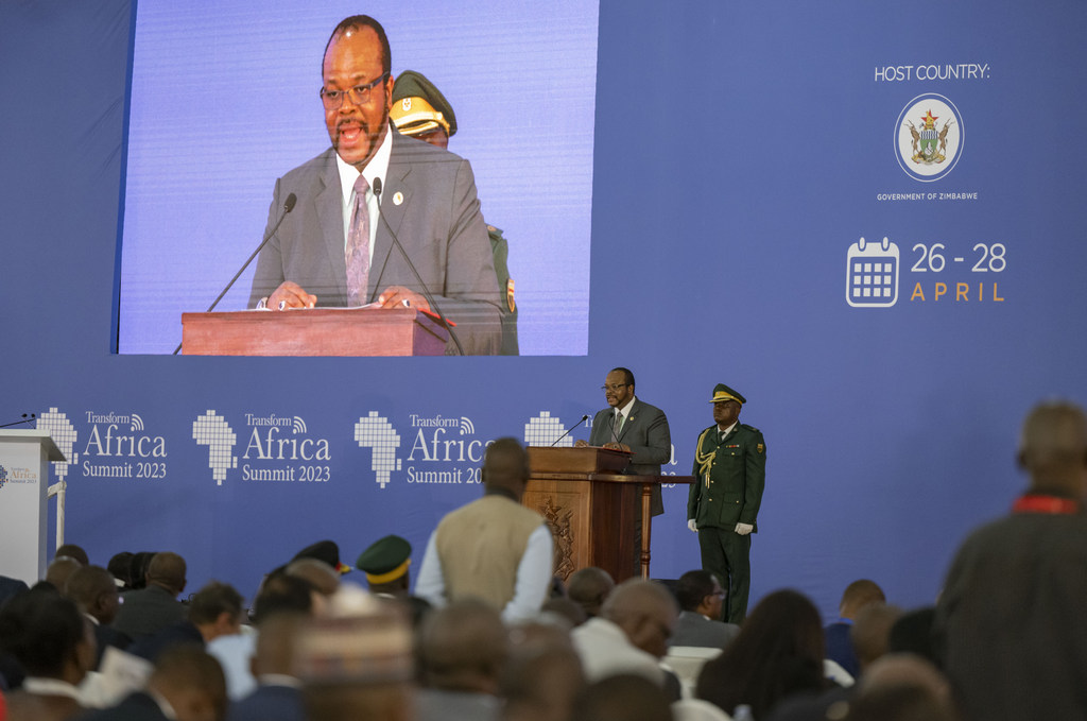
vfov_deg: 7.8
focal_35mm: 174
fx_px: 5256
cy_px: 352
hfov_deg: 11.8
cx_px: 553
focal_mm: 160
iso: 3200
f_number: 2.8
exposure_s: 1/200
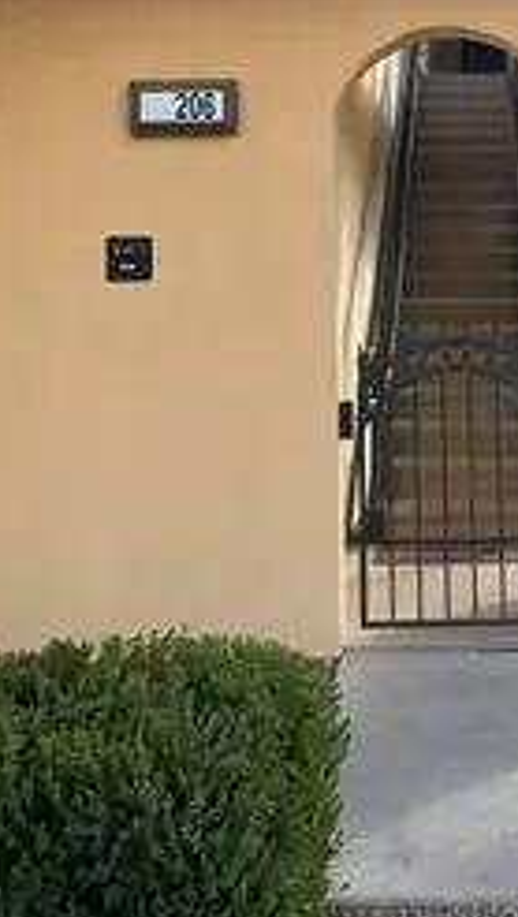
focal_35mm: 46
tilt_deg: +1.5
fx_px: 1119
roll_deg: -0.3
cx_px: 481
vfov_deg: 43.5
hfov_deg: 25.1
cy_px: 261
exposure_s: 1/1751
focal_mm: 5.7
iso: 50
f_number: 1.5
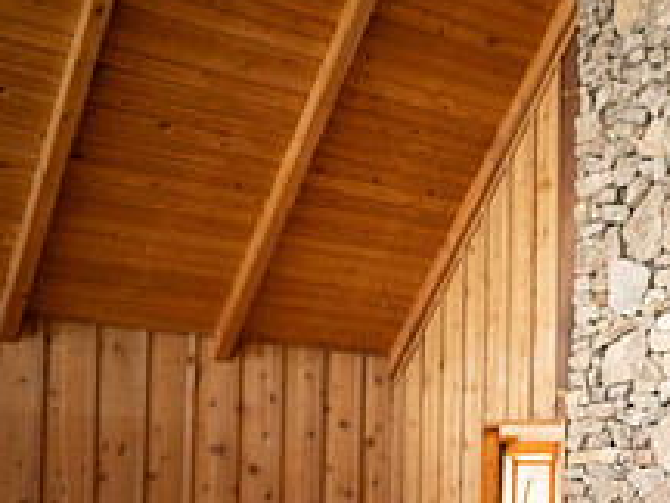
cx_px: 872
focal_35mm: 62
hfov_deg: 26.5
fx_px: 1200
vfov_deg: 22.8
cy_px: 486
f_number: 2.5
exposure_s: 1/250
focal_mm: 24
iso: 1000
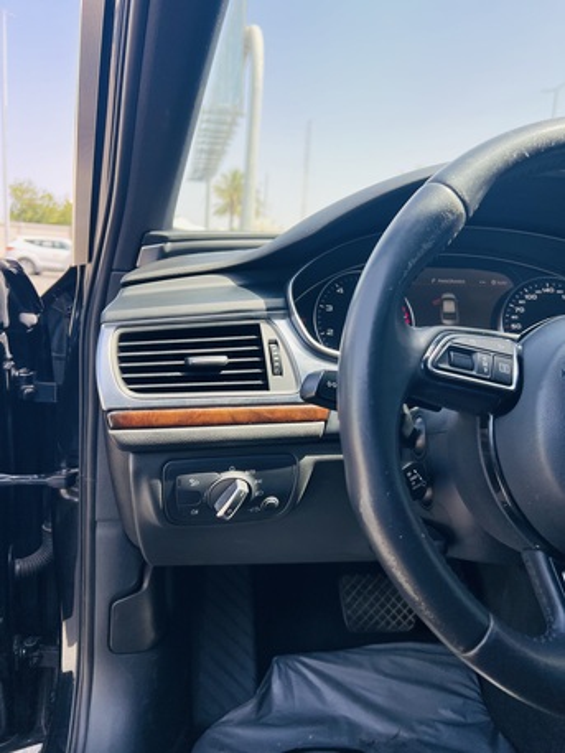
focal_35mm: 26
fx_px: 566
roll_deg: -4.4
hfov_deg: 53.1
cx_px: 282
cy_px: 376
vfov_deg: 67.3
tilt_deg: -10.4
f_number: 1.5
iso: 50
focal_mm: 5.7
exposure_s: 1/628
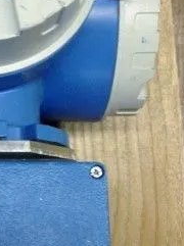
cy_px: 109
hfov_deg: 15.4
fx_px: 661
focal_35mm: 93
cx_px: -28
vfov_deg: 21.1
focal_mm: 4.28
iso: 125
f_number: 2.4
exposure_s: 1/20
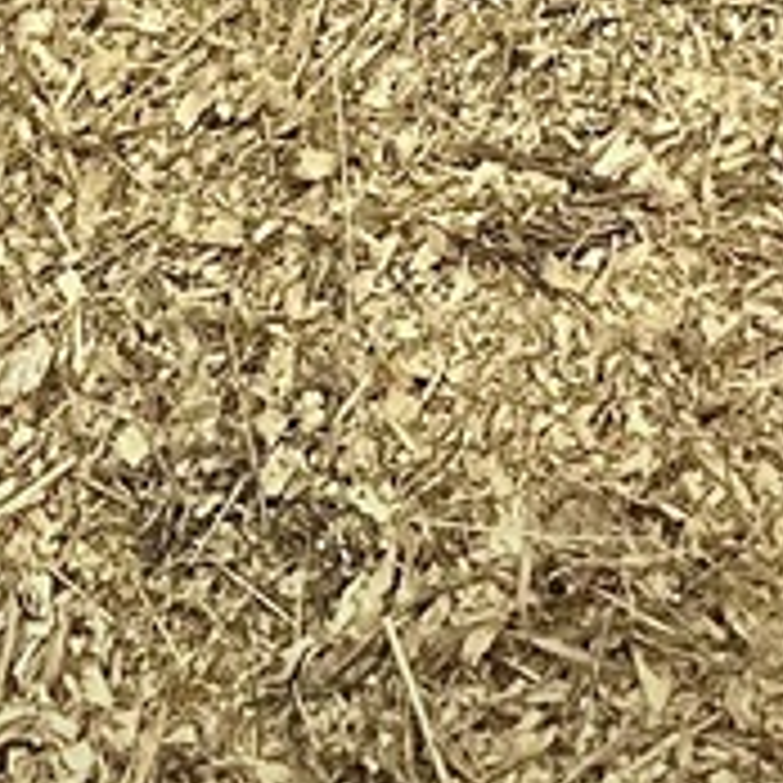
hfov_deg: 10.2
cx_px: 140
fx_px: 4376
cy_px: -2205
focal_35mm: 171
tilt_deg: +8.9
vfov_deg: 7.6
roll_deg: -1.8
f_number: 1.78
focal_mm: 6.86
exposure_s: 1/2410
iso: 80
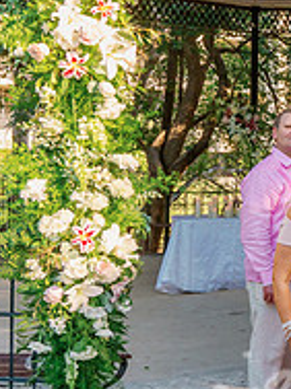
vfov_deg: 27.4
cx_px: 584
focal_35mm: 71
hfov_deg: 16.0
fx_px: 799
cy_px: 164
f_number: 5
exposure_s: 1/400
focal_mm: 24
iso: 500
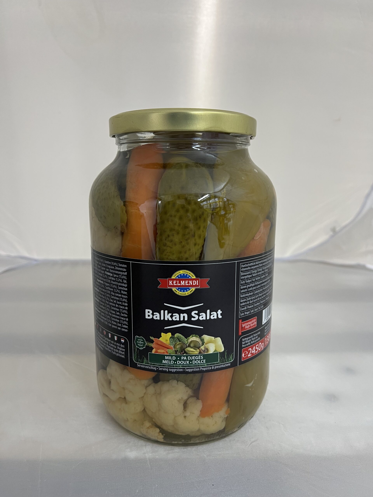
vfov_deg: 67.3
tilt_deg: -11.8
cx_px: 186
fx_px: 374
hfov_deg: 53.1
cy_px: 248
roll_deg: +0.8
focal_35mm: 26
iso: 80
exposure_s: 1/50
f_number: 1.5
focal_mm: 5.7
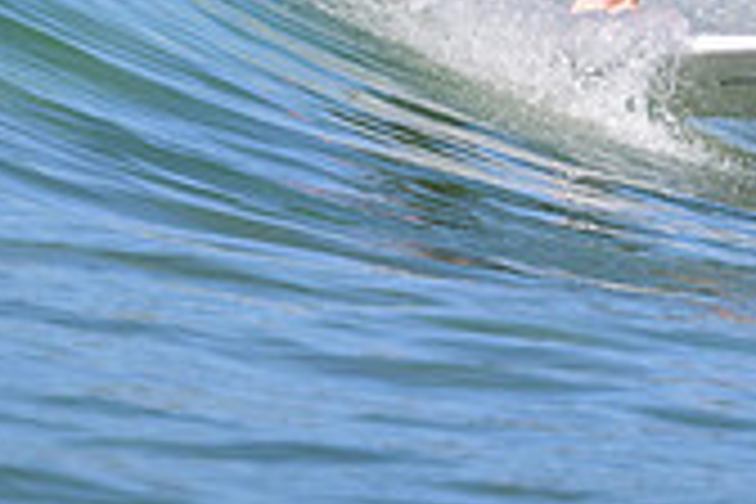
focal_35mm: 2493
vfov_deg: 0.6
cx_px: 585
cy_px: -173
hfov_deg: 0.8
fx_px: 52349
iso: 1100
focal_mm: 720
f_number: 11
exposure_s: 1/2000
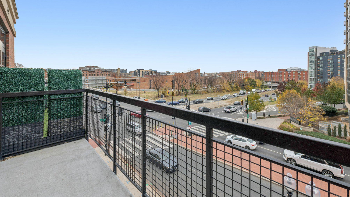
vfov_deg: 69.9
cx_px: 176
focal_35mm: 15
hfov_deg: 103.0
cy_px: 80
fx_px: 139
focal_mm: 14
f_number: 9
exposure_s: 1/200
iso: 250
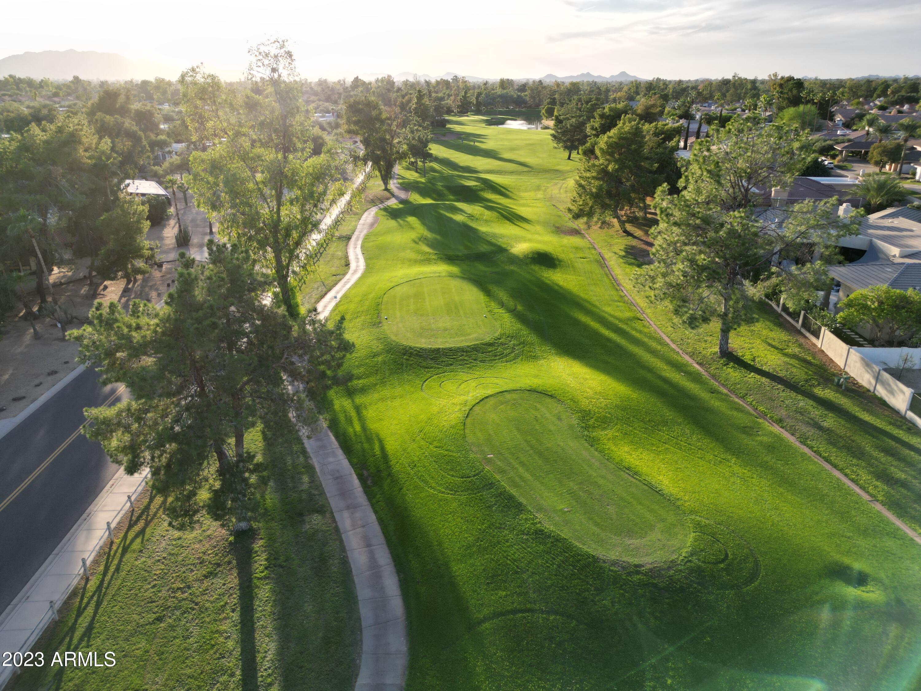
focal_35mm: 24
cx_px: 460
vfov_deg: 56.8
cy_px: 346
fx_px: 639
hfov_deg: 71.6
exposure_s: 1/1250
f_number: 1.7
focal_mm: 6.72
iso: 100
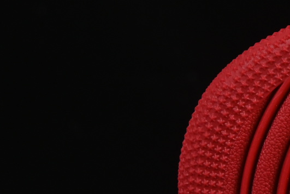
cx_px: 730
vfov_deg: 3.5
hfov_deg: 5.1
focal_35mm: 393
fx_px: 3166
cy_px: 49
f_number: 8
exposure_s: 1/80
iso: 160
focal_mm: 50
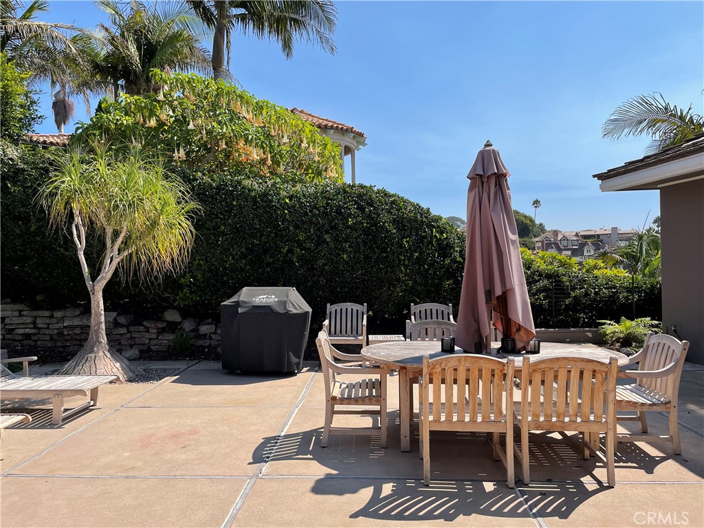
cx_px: 352
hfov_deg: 67.3
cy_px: 264
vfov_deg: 53.1
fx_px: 529
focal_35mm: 26
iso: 32
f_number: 1.6
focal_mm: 4.2
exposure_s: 1/3401
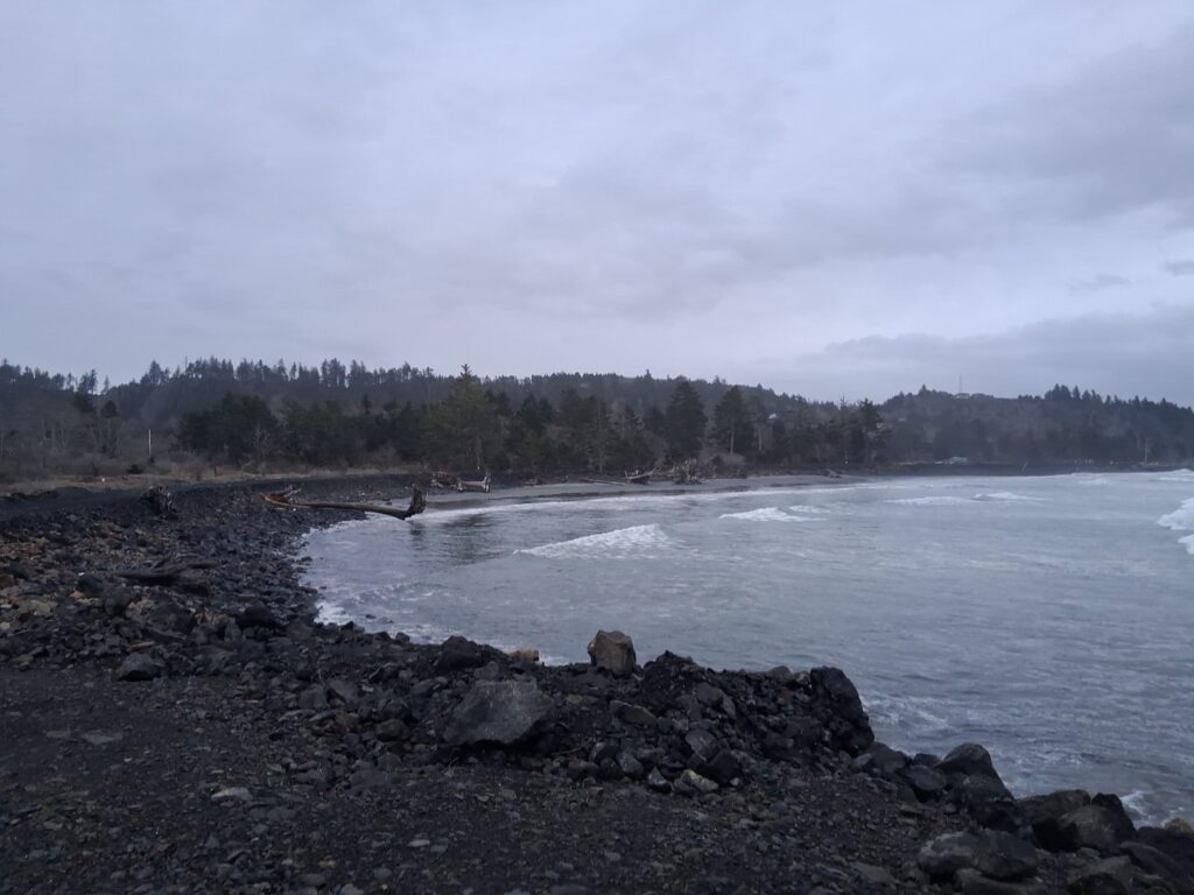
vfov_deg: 53.1
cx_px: 597
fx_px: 897
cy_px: 448
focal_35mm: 26
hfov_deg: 67.3
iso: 320
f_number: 1.8
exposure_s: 1/120
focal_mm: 3.98
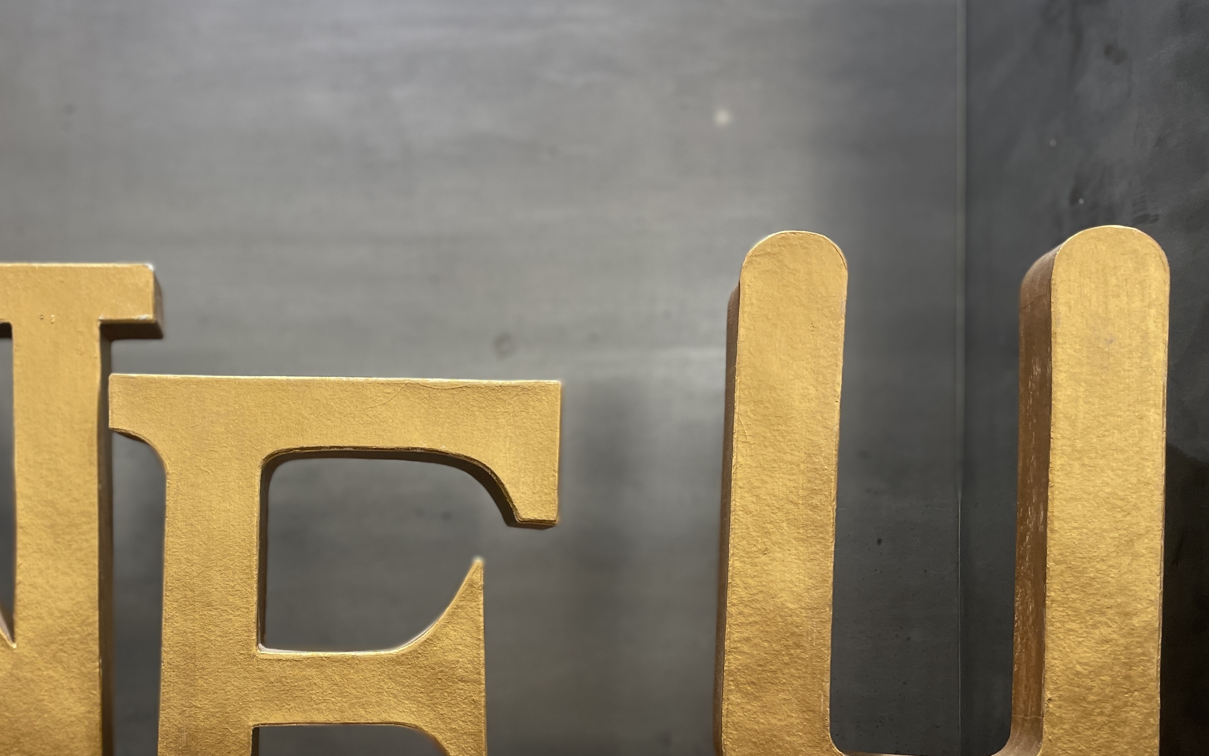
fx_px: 1252
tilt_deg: +0.4
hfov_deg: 50.4
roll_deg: +0.0
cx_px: 379
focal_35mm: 38
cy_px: 560
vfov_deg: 33.0
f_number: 1.6
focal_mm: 4.2
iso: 80
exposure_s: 1/50
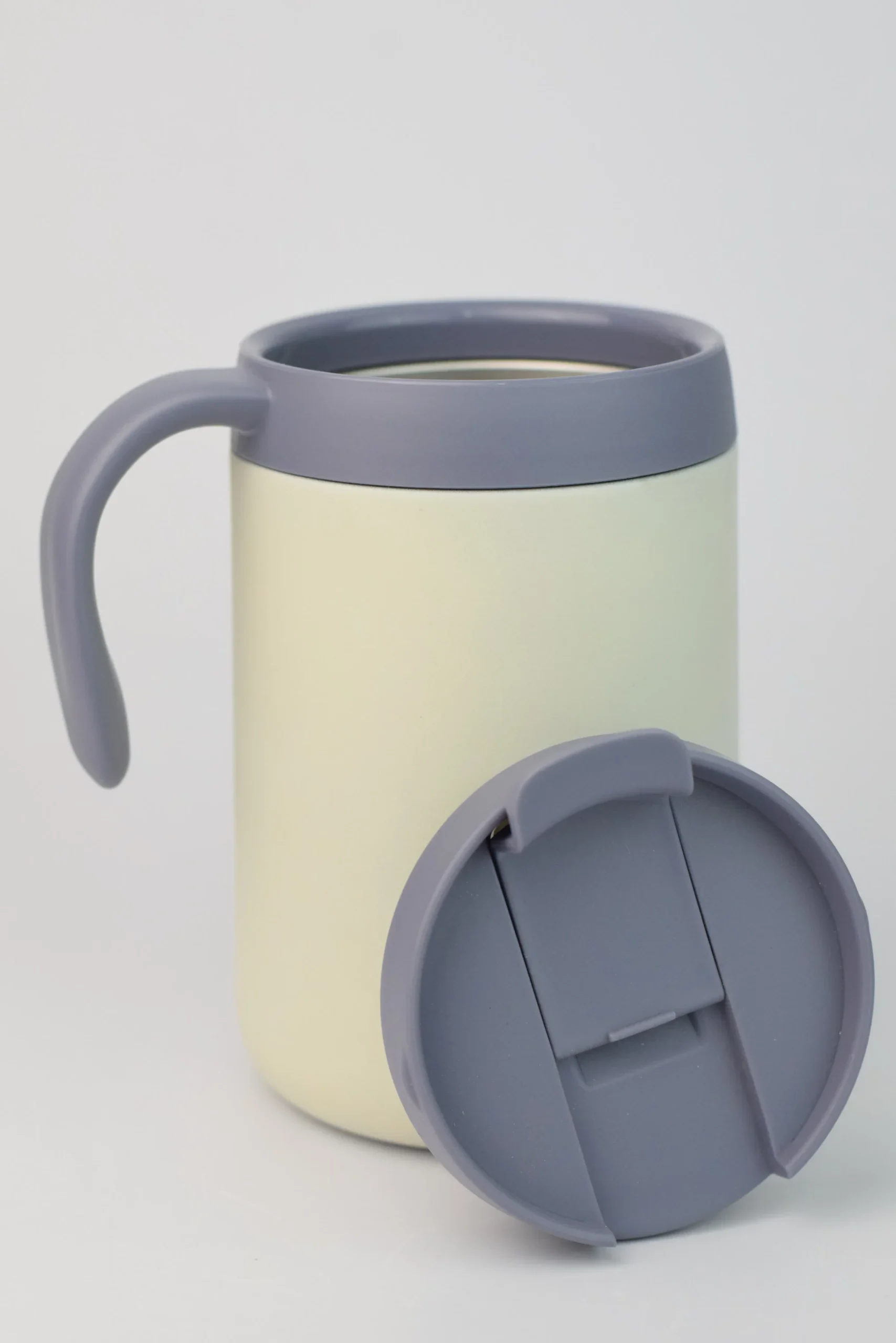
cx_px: 448
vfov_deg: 27.0
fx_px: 2799
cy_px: 672
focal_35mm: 75
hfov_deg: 18.2
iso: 1600
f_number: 4.5
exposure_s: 1/320
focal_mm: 50
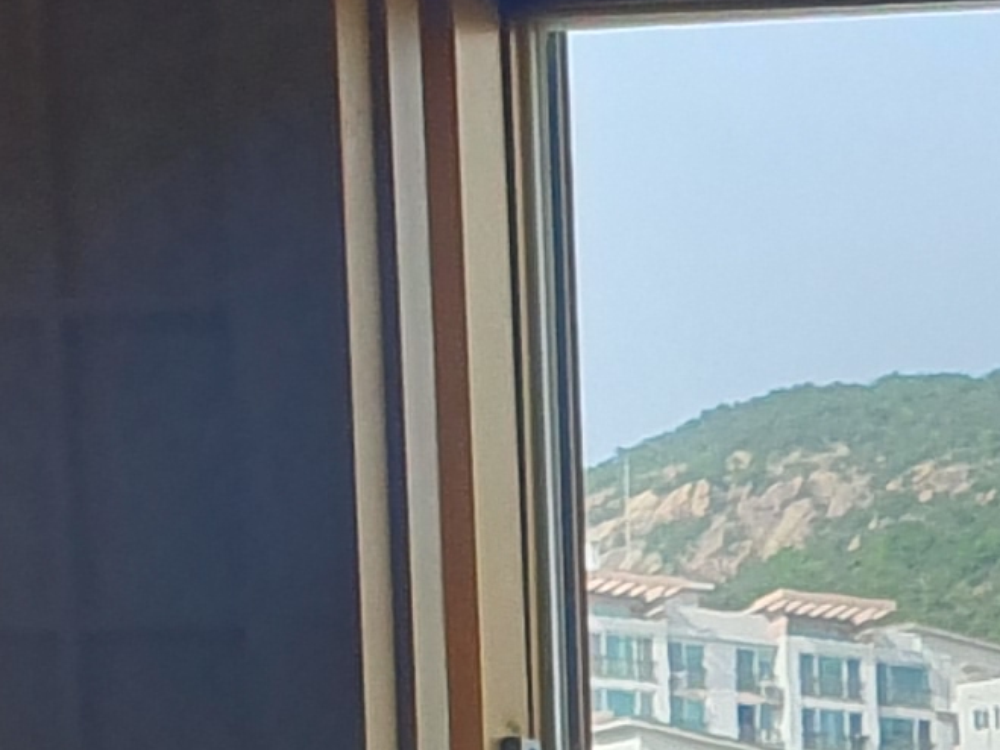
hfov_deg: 10.8
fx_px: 4592
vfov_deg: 8.5
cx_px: 2319
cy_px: 1834
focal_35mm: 159
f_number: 2.4
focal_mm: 4.32
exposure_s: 1/402
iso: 50
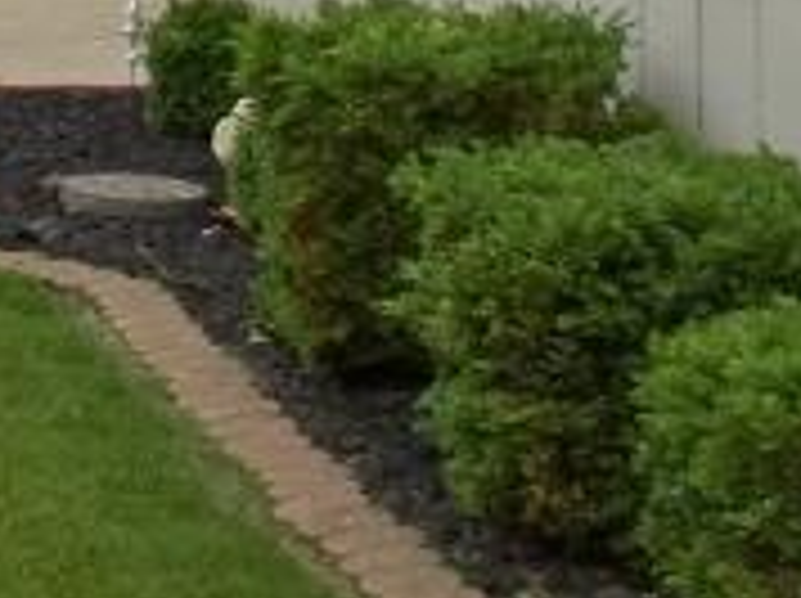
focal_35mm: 190
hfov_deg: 9.4
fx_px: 4391
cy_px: -517
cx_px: -1058
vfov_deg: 7.5
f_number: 3.3
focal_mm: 5.9
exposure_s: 1/500
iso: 64
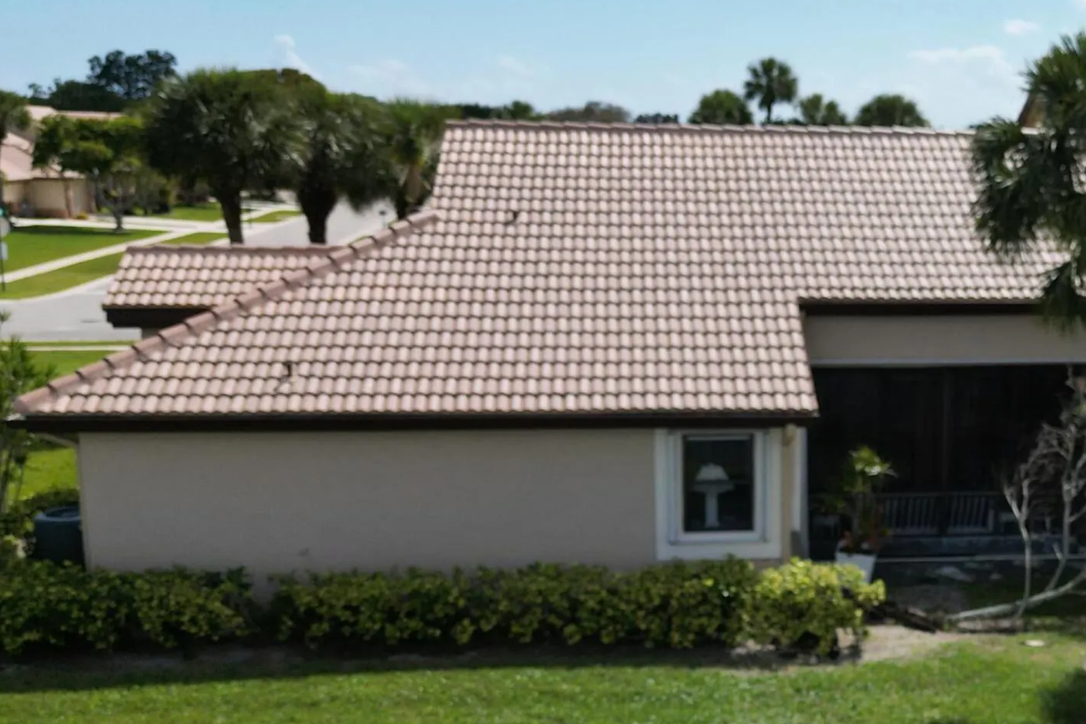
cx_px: 879
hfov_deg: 37.4
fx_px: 1538
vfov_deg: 26.4
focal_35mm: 51
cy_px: 465
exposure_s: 1/6000
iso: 150
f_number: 1.7
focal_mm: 6.72
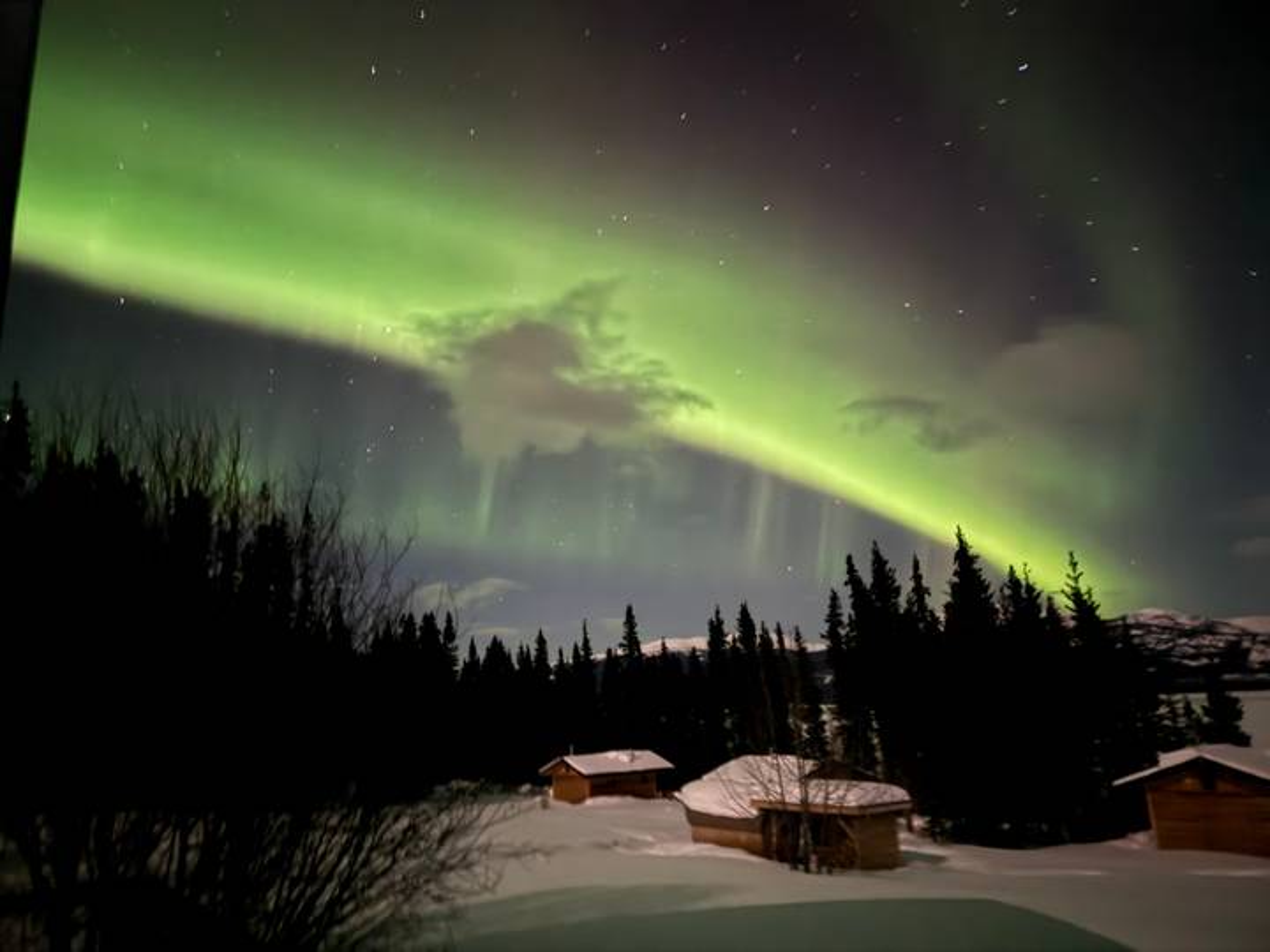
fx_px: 881
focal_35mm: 24
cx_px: 635
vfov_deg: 56.8
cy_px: 476
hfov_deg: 71.6
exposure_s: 2
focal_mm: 6.76
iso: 1600
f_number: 1.78
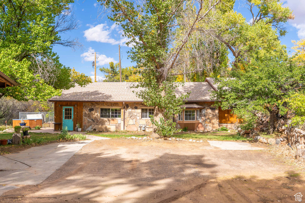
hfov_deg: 54.4
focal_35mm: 35
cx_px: 152
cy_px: 102
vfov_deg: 37.8
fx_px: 296
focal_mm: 35
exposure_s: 1/1000
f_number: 4
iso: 200
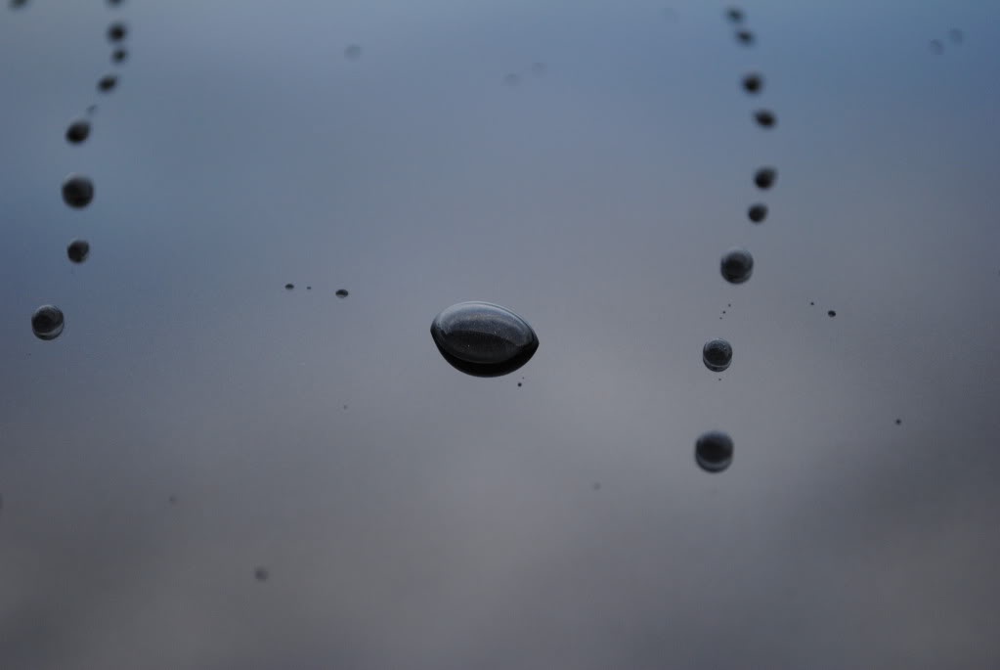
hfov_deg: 24.6
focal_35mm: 82
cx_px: 500
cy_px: 335
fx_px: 2295
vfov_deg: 16.6
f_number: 5.6
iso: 280
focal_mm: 55
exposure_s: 1/30
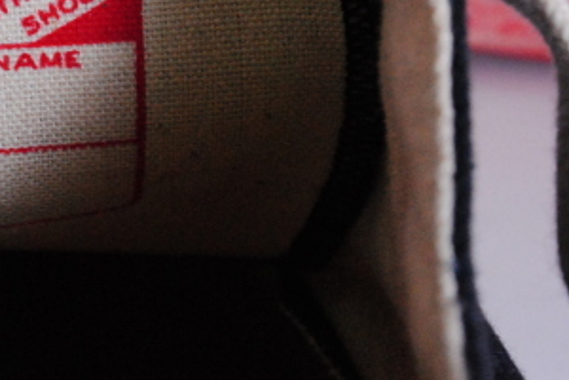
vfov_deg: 9.7
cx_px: -19
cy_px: 150
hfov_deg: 14.3
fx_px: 2228
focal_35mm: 141
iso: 1600
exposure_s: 1/100
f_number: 14
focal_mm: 44
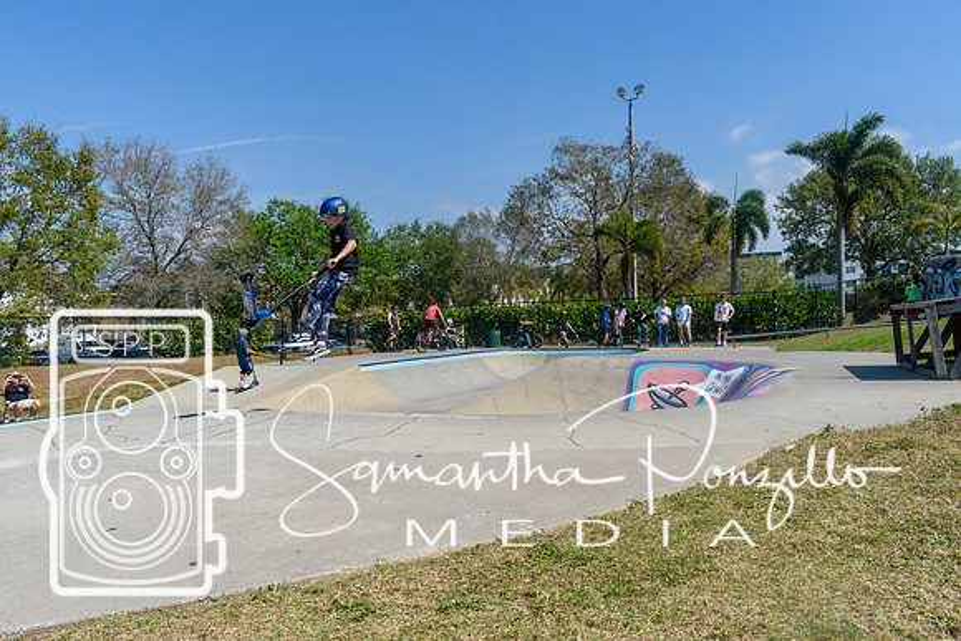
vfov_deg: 48.0
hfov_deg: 67.4
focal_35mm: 27
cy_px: 320
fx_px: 721
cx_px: 480
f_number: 11
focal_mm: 18
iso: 200
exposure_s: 1/500
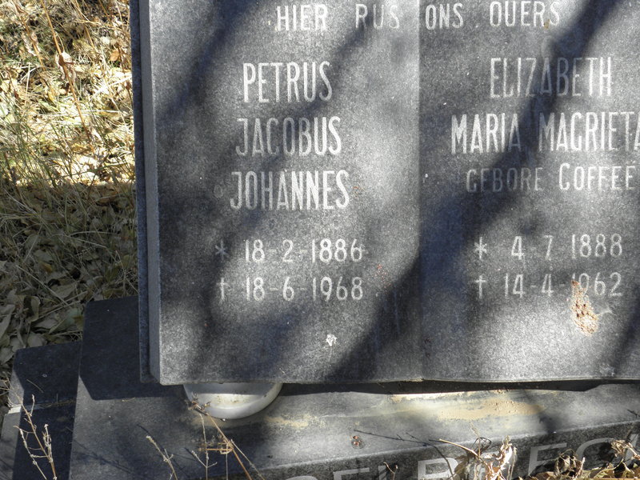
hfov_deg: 38.9
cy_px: 240
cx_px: 320
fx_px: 906
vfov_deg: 29.7
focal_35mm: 49
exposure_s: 1/160
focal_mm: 8.87
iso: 64
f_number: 4
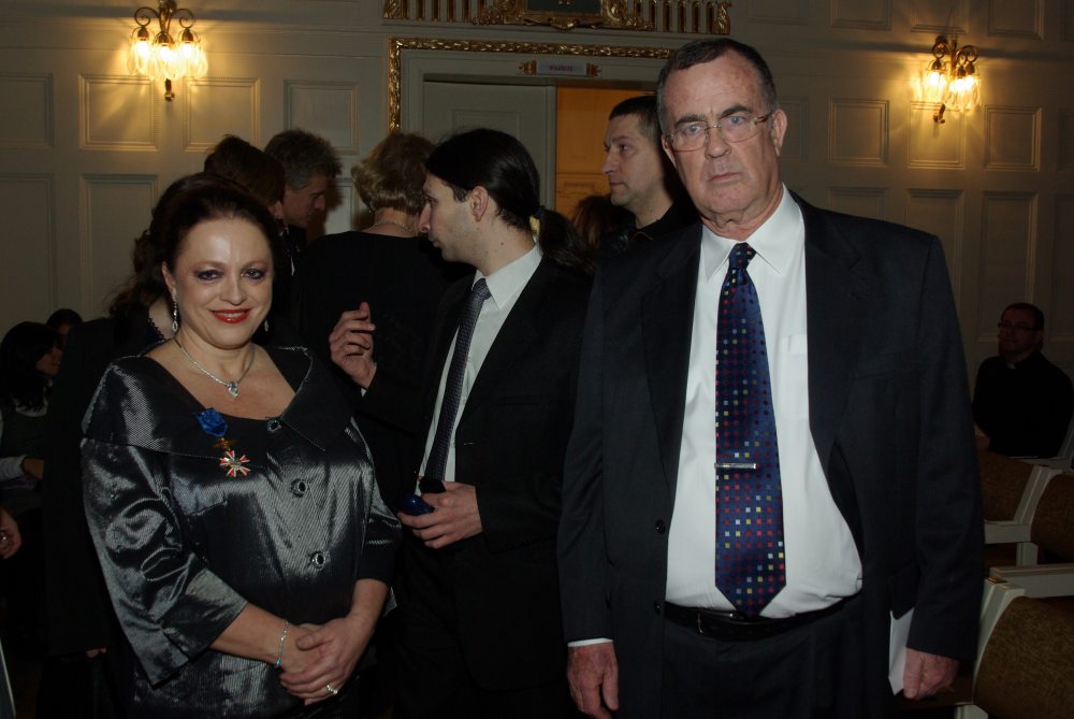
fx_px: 1075
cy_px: 360
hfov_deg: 53.1
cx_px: 537
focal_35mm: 36
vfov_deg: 37.0
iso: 400
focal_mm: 24
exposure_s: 1/45
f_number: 6.7
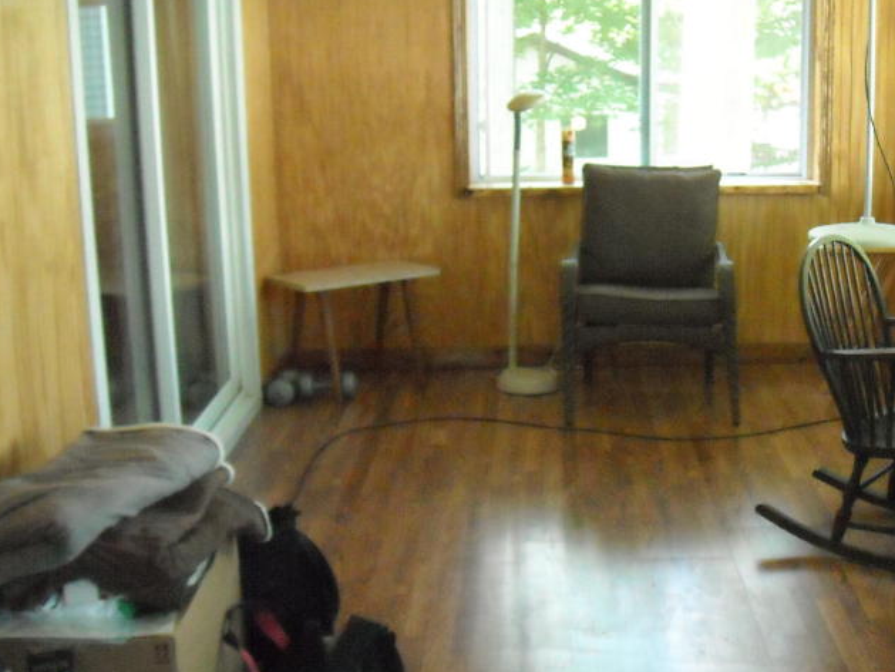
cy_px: 325
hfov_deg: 33.2
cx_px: 647
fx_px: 1474
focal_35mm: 57
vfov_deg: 25.7
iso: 800
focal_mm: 5.7
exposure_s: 1/129
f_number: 2.8
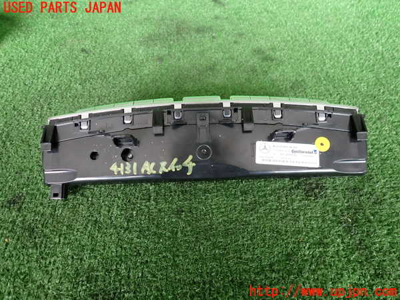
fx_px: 289
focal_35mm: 25
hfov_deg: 69.4
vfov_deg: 54.9
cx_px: 200
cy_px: 150
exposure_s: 1/50
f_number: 2
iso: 200
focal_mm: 4.5
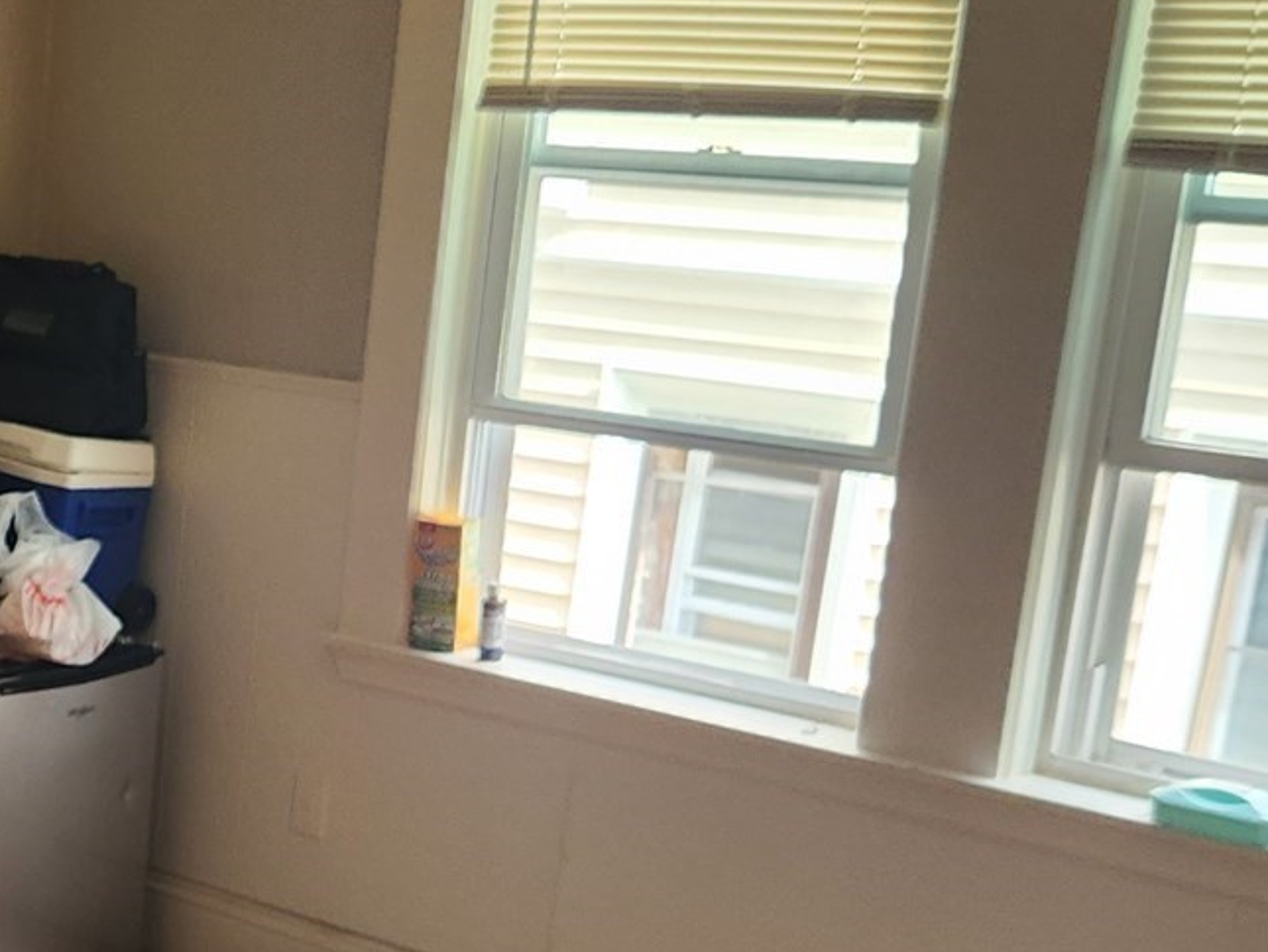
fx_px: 2675
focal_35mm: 73
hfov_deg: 23.7
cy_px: 765
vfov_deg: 20.0
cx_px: -356
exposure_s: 1/120
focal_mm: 5.4
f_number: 1.8
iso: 200
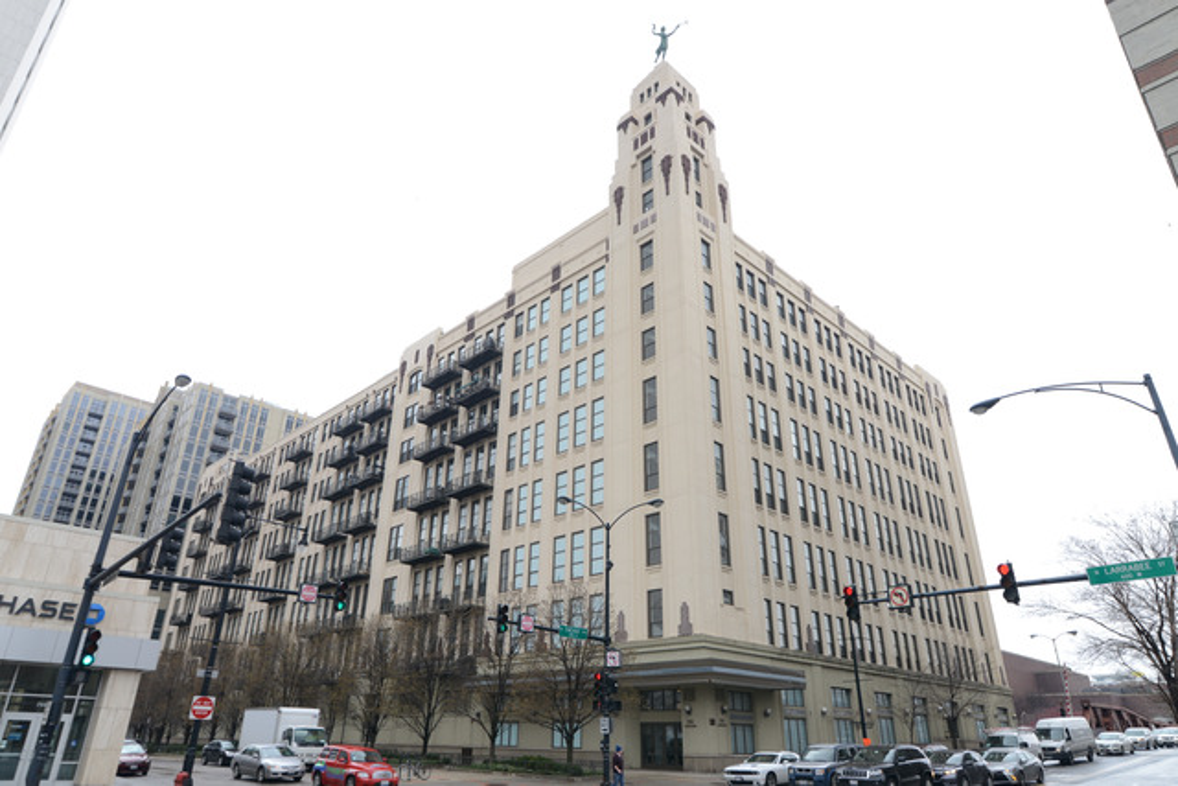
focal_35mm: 23
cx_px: 589
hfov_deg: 76.1
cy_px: 393
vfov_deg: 55.1
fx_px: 753
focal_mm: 23
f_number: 8
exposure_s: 1/400
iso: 500
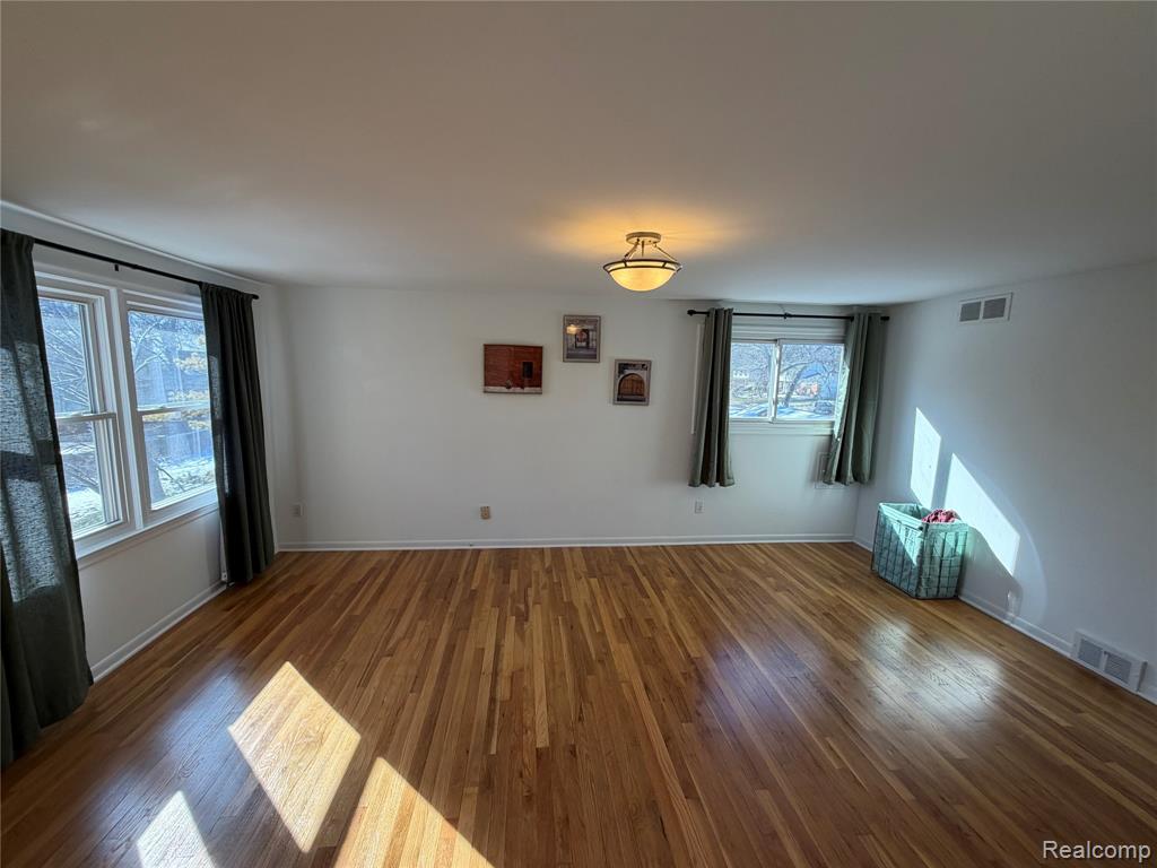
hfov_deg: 102.1
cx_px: 578
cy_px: 434
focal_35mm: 14
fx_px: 468
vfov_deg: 85.7
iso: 50
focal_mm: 2.22
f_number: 2.2
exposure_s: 1/131
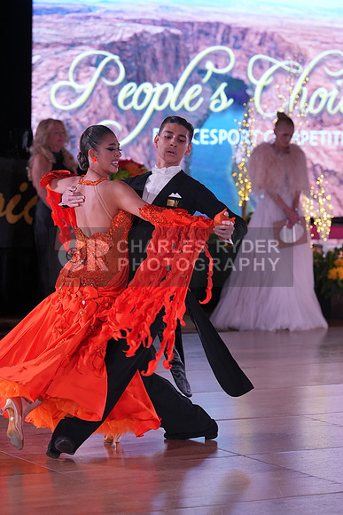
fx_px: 1871
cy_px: 258
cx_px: 172
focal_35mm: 131
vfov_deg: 15.6
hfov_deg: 10.5
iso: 1250
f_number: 4
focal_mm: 131
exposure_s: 1/400
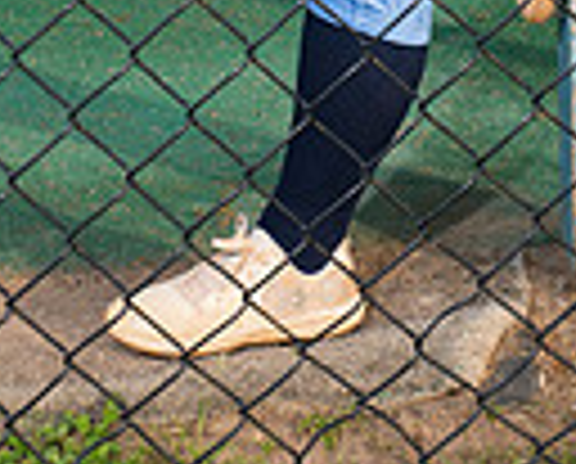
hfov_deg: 13.2
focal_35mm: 145
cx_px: 387
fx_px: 2478
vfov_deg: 9.9
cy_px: -496
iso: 160
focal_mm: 44
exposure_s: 1/250
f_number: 8
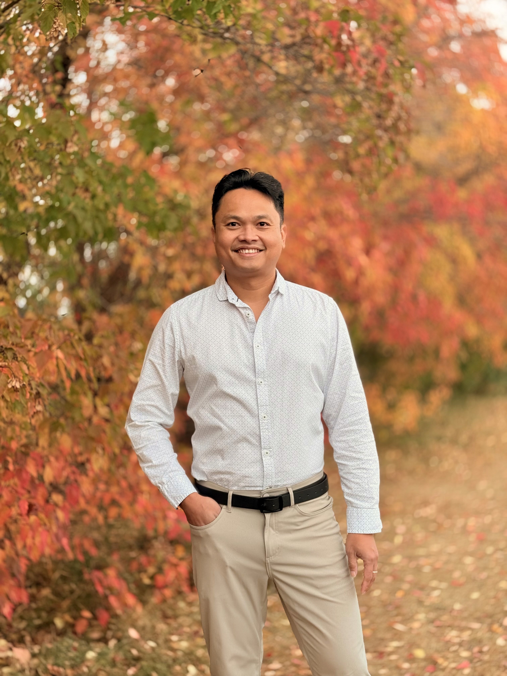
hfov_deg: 30.3
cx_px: 254
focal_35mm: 48
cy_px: 338
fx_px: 937
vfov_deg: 39.7
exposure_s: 1/1203
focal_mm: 6.76
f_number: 1.78
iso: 80
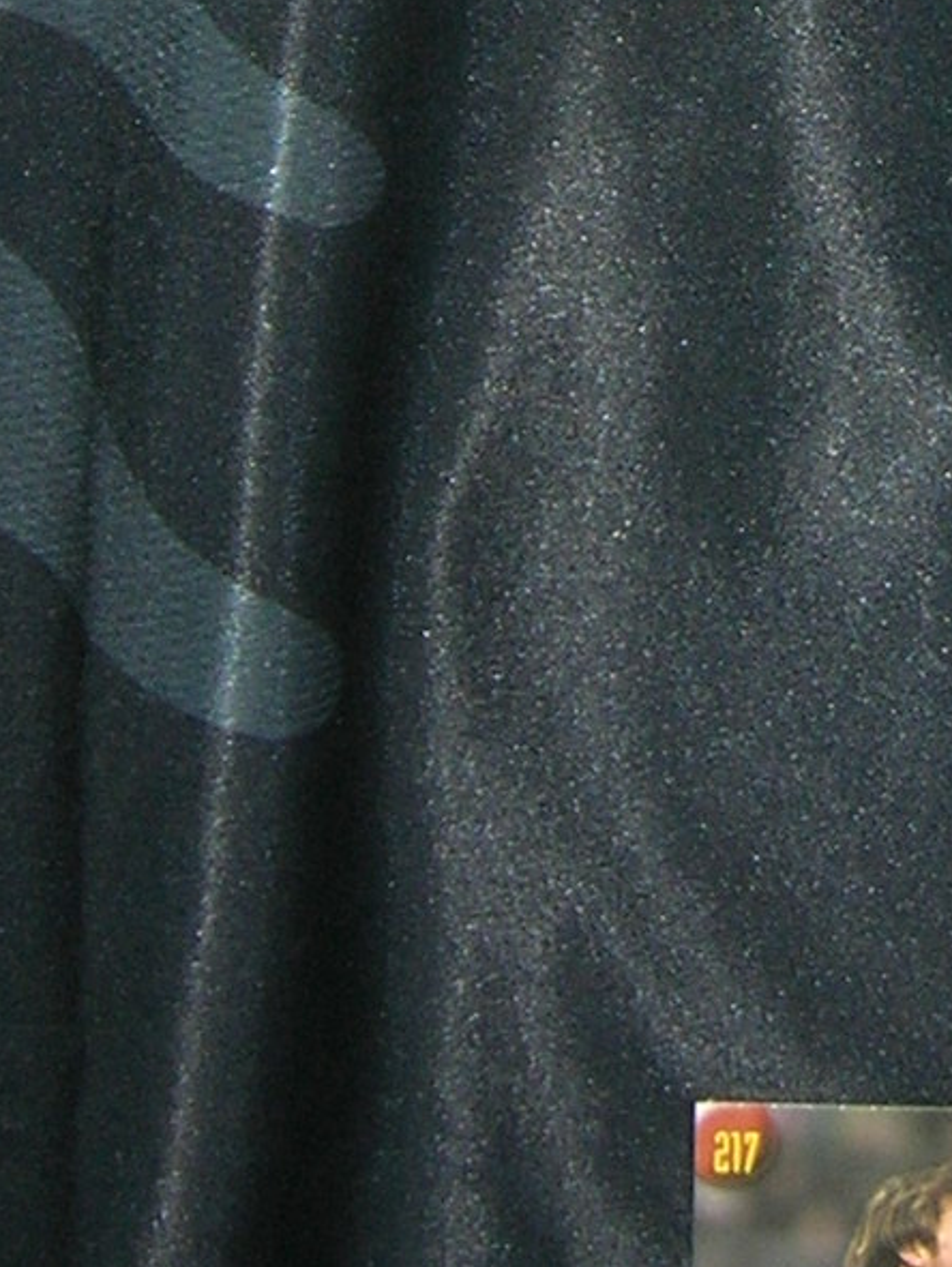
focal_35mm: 149
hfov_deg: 9.9
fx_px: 5458
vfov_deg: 12.6
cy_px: -628
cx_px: 757
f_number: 2.9
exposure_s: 1/60.1
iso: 50
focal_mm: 5.7
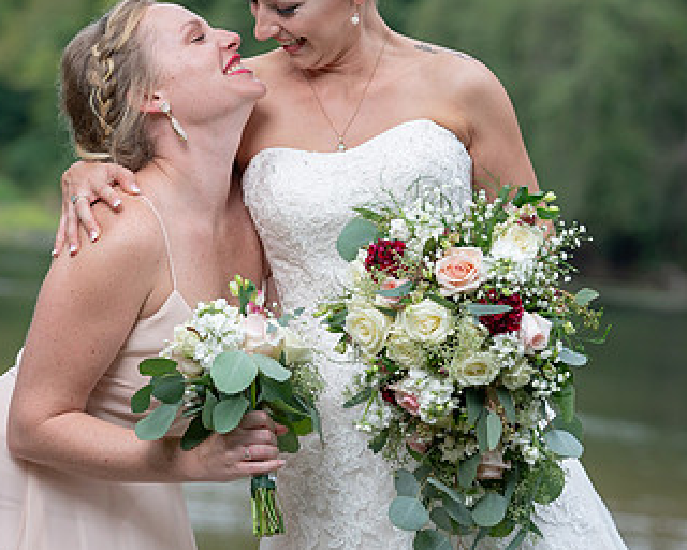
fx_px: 4087
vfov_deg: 7.7
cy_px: 188
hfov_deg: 9.6
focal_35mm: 201
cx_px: 264
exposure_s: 1/250
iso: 100
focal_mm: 102
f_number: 4
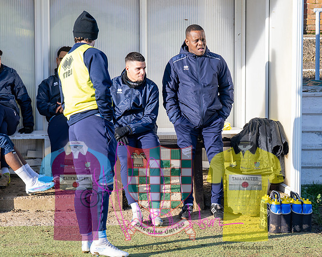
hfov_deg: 13.8
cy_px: 117
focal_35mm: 140
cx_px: 166
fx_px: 1331
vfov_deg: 11.0
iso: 500
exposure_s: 1/1600
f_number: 5
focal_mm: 76
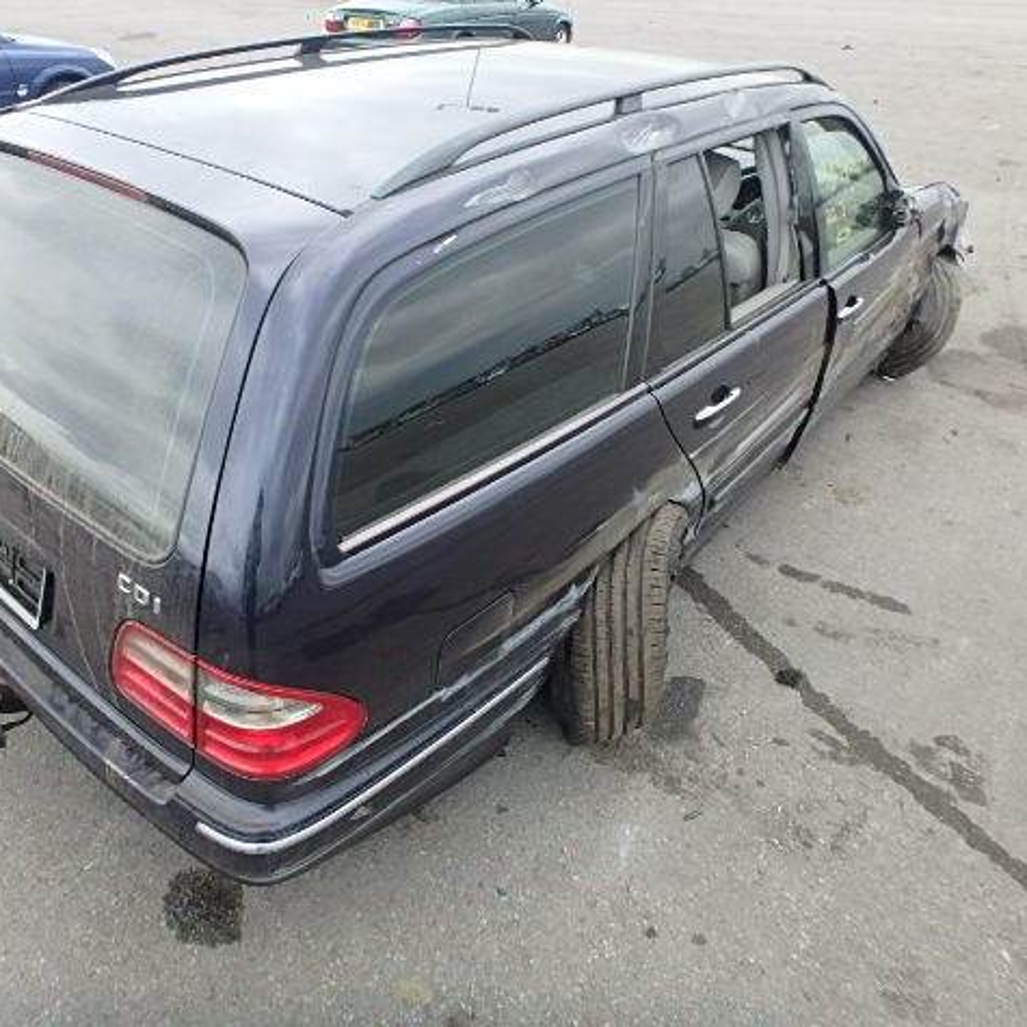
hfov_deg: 61.9
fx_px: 839
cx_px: 372
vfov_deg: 62.9
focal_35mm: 25
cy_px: 510
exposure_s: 1/100
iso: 125
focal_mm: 3.7
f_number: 3.5
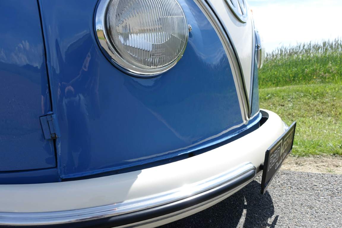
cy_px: 114
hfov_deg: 58.7
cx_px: 171
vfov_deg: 41.1
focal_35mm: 32
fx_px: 304
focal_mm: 11.81
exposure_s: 1/800
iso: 125
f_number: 4
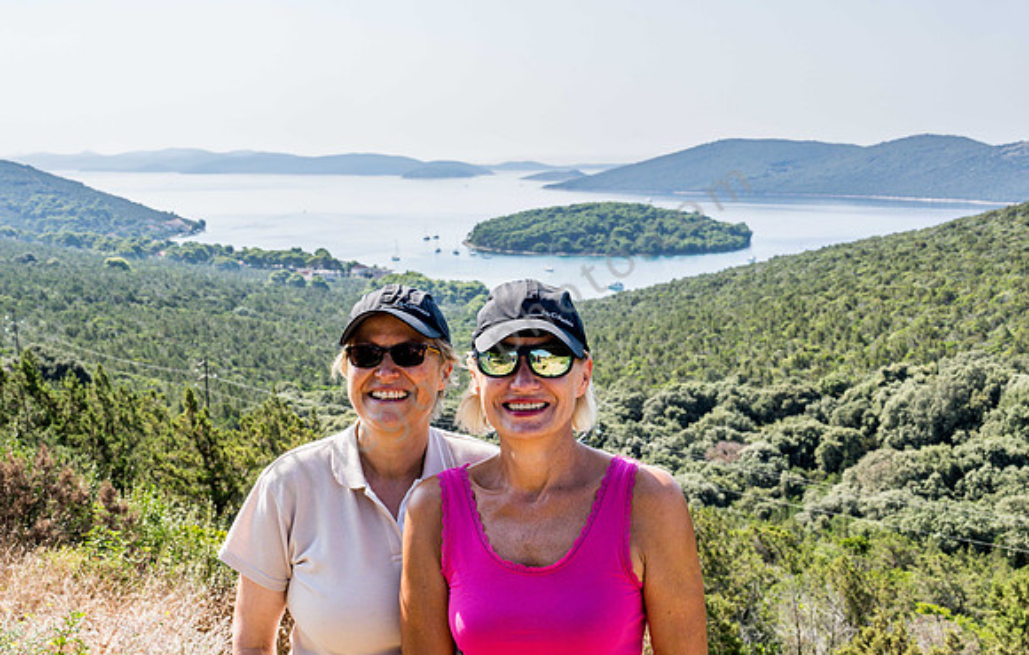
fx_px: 1371
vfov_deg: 26.8
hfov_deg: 41.1
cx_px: 512
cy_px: 328
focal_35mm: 49
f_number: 10
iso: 320
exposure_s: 1/320
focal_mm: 38
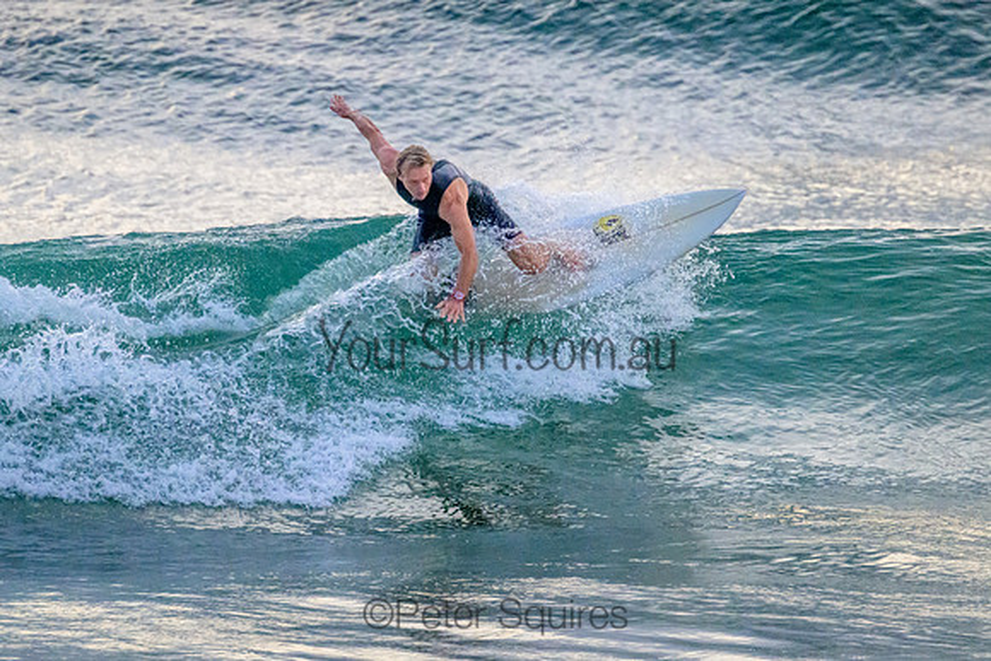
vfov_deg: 1.5
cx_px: 454
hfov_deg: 2.3
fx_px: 24614
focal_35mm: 894
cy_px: 295
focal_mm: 800
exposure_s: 1/2000
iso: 10000
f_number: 11
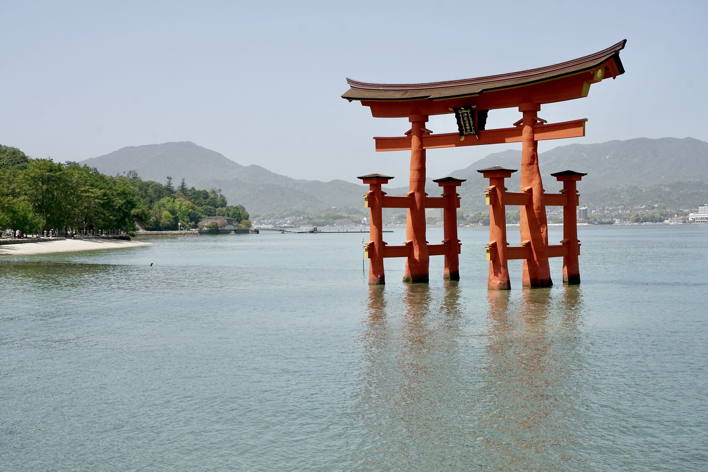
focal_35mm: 48
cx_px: 354
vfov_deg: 28.1
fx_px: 944
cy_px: 236
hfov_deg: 41.1
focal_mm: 48
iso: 800
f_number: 8
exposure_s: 1/2000
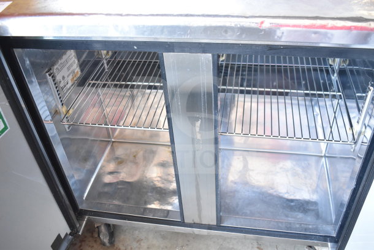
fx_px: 358
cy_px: 125
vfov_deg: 38.4
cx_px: 187
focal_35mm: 34
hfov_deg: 55.1
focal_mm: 23
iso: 1800
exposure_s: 1/40
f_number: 3.8
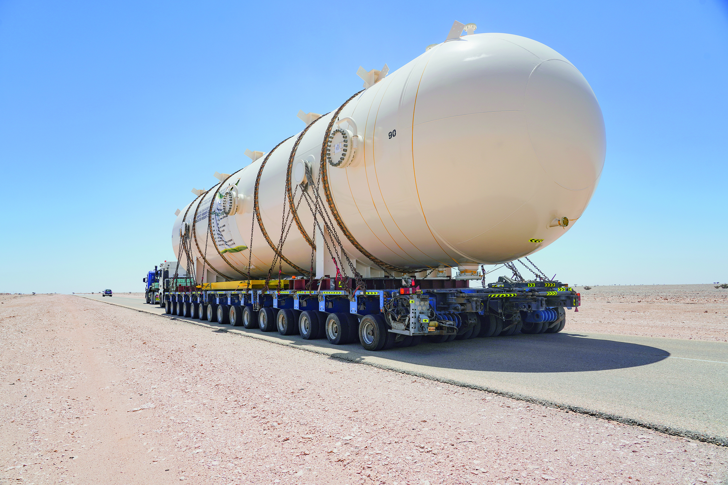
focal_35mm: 24
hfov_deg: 73.7
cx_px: 364
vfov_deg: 53.1
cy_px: 242
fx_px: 485
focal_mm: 24
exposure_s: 1/400
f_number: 9
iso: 100
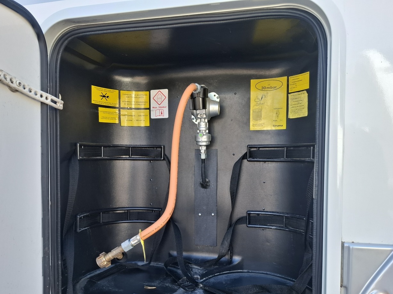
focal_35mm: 27
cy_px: 172
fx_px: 307
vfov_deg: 51.1
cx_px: 195
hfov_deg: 65.3
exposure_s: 1/144
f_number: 1.8
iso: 50
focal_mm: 5.54
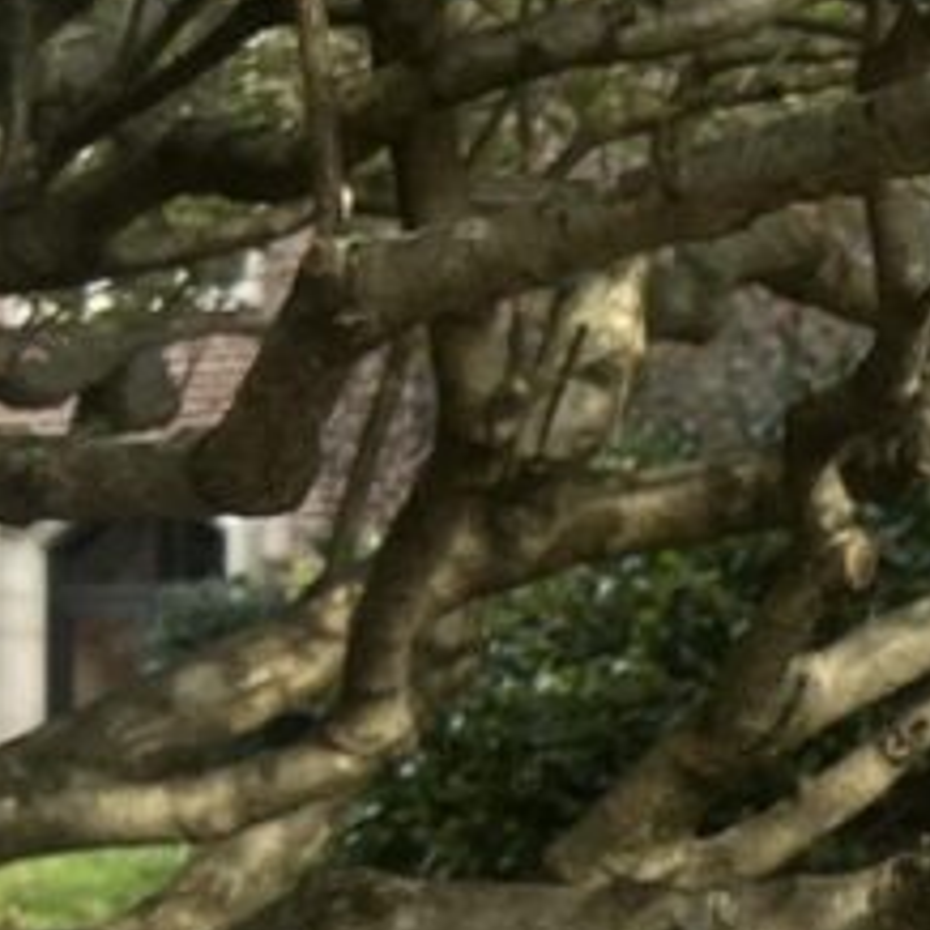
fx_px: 4103
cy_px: 1096
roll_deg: -1.2
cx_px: 2142
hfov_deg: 11.1
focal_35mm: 135
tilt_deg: -3.8
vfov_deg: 12.6
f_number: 1.5
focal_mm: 5.7
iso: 50
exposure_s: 1/1112
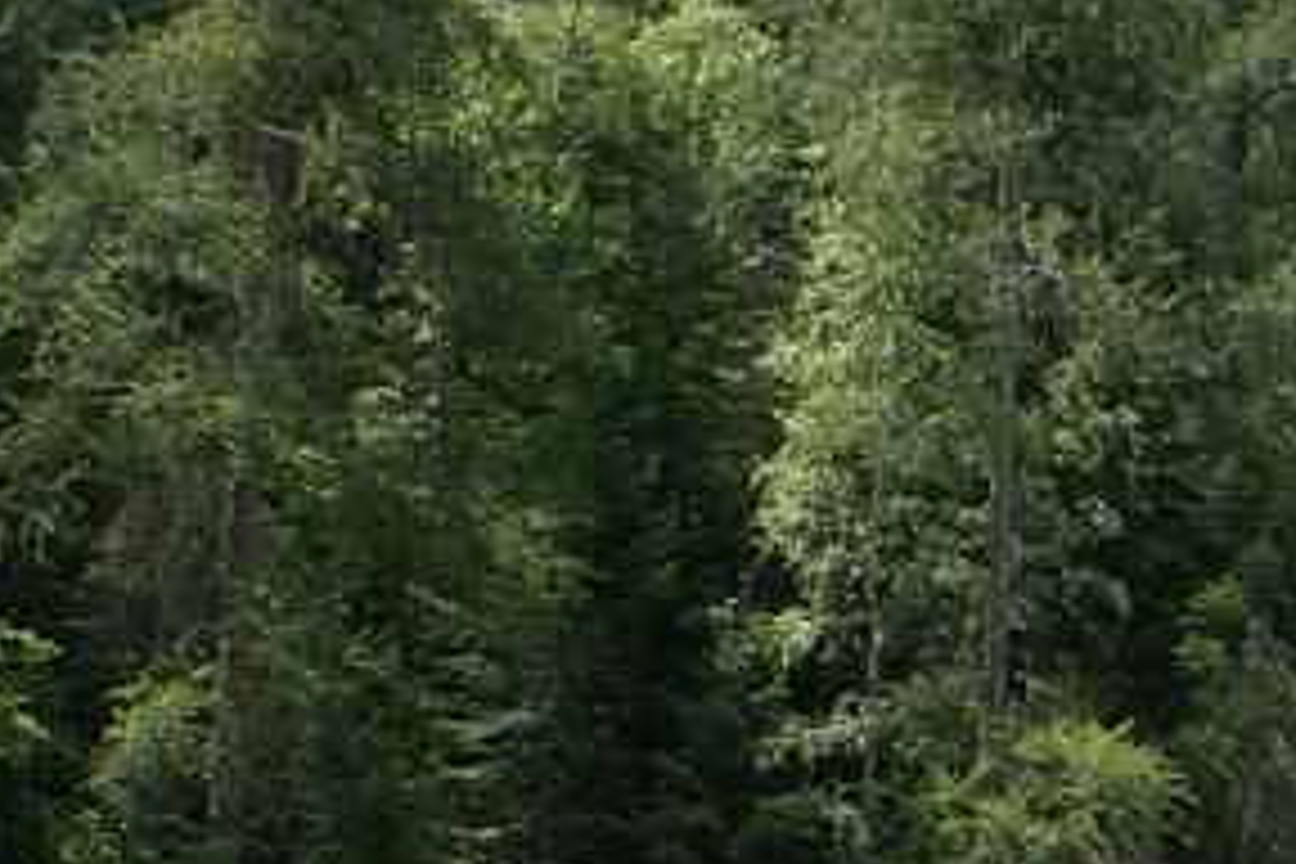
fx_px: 4140
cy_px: 1292
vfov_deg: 11.4
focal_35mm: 115
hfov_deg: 16.3
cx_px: 1942
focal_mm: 24
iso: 100
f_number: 5.6
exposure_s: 1/250
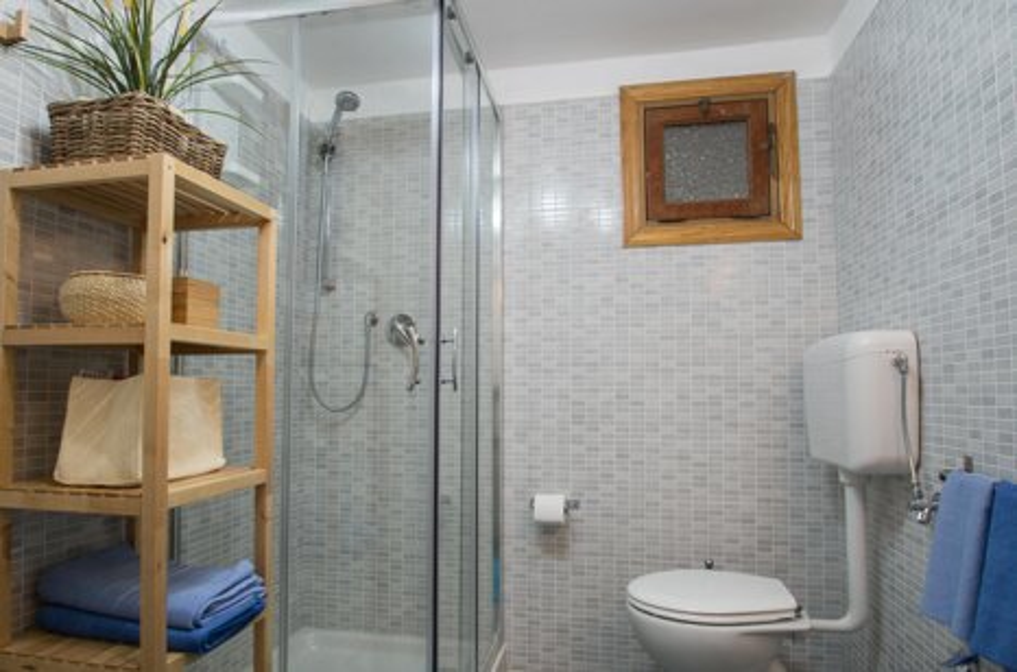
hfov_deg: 81.4
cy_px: 336
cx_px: 508
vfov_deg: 59.2
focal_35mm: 21
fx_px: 592
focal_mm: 13.75
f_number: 7.1
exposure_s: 1/3.33
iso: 100
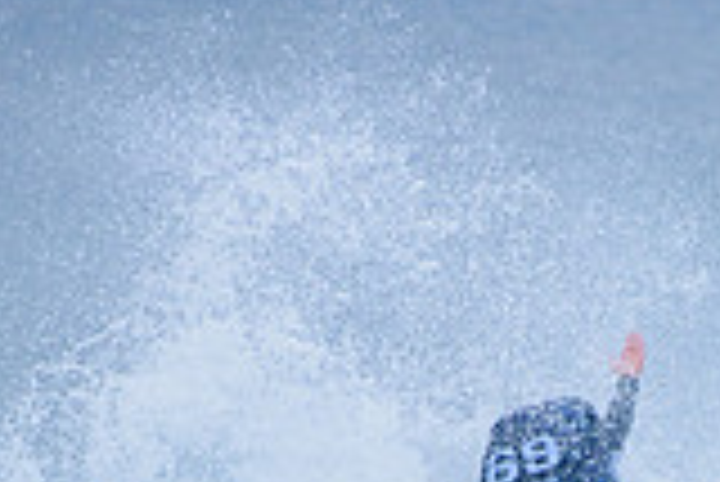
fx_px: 36312
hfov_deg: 1.1
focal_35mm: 1814
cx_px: 716
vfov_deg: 0.8
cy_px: 773
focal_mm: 500
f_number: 5.6
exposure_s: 1/2000
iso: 320
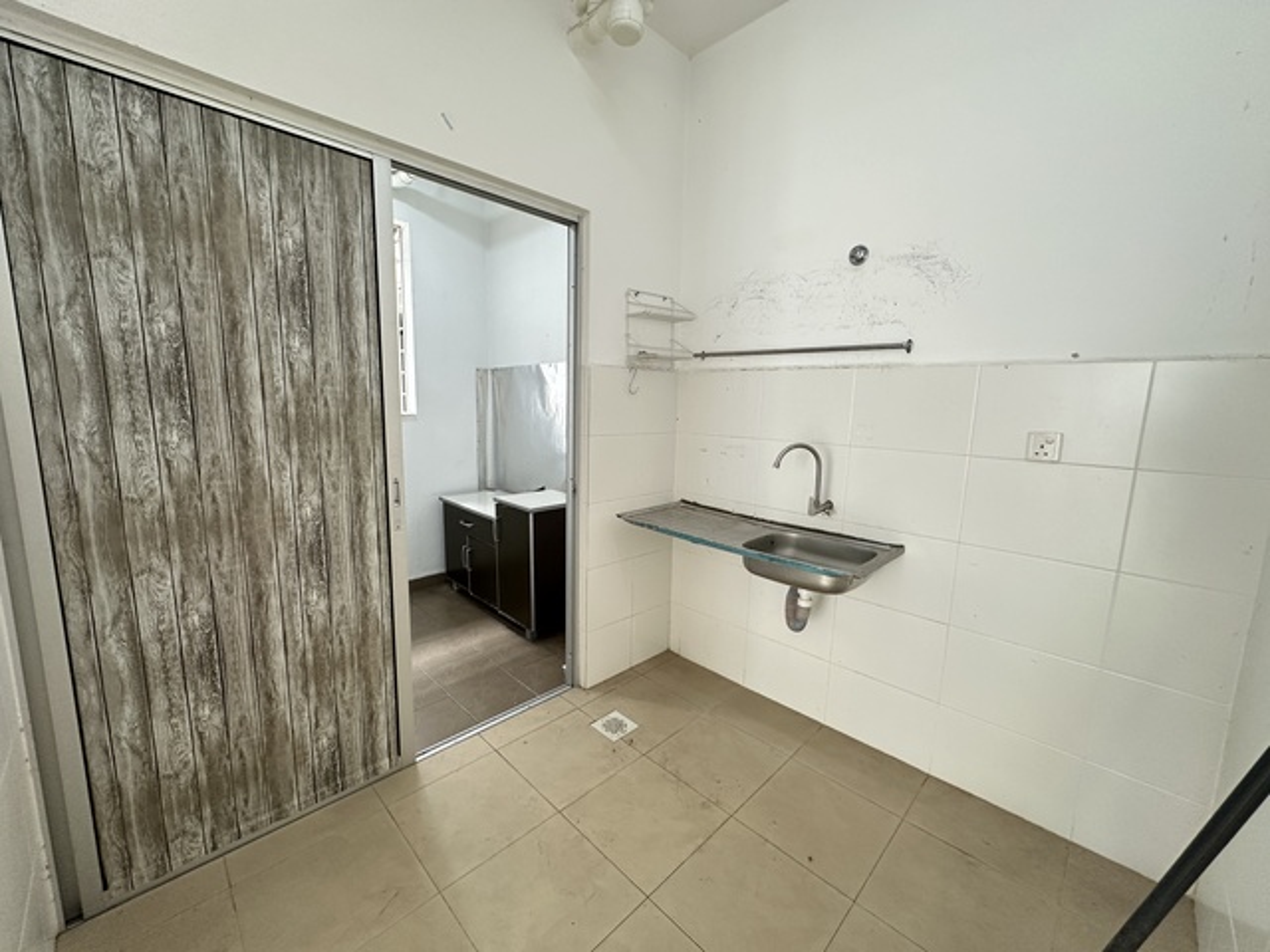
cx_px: 635
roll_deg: -1.5
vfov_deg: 85.7
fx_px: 514
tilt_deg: -7.8
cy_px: 476
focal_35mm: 14
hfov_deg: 102.1
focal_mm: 2.22
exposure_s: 1/99
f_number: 2.2
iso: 160
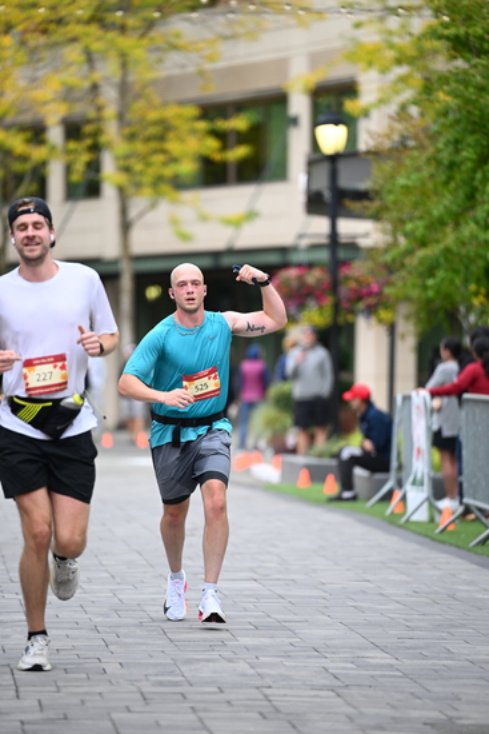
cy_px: 367
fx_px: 4072
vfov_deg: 10.3
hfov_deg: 6.9
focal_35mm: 200
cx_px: 244
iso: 1000
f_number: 2.8
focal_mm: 200
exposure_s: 1/1600
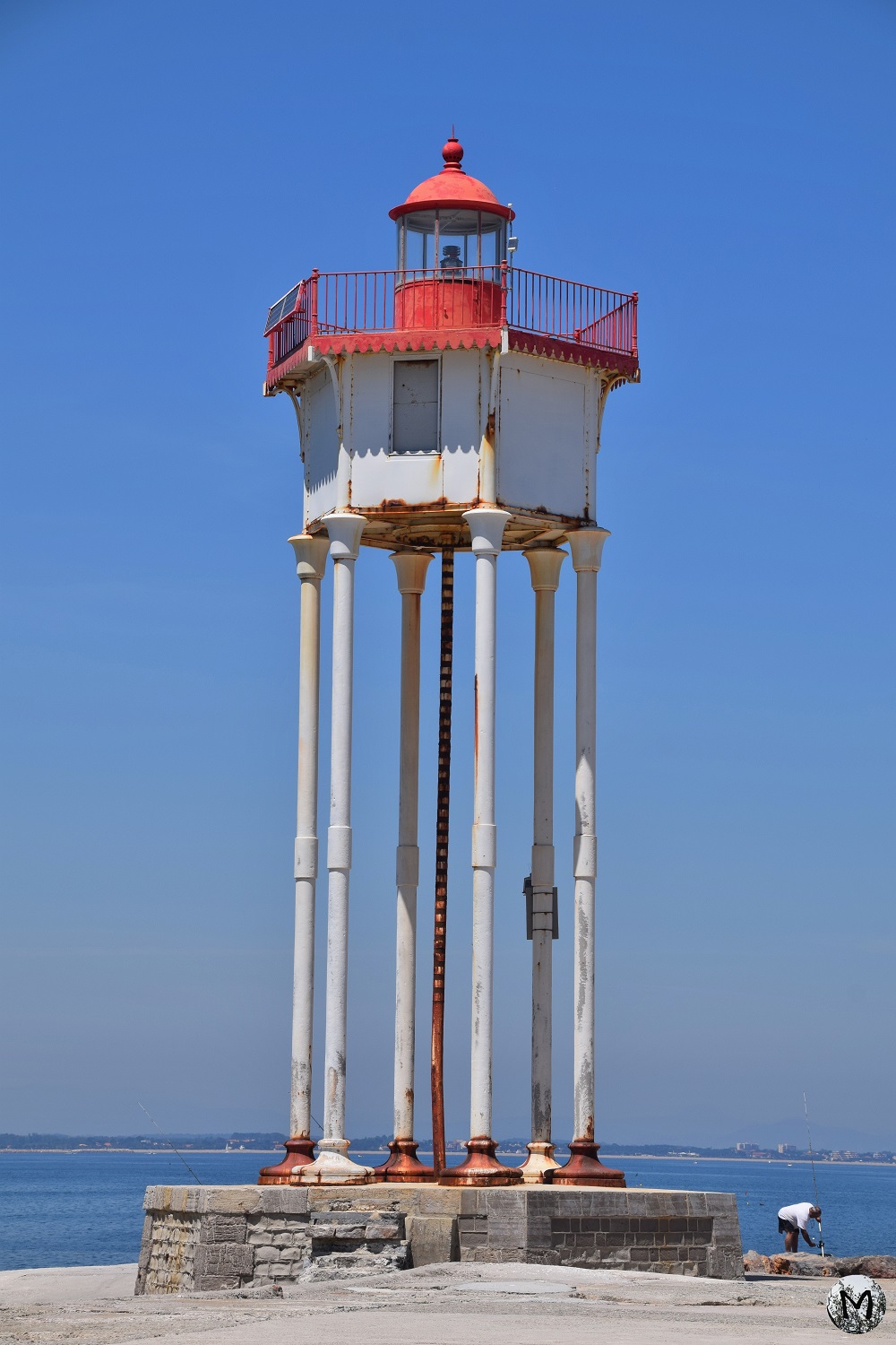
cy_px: 672
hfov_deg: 13.0
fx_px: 3920
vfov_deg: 19.5
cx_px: 448
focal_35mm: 105
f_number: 11
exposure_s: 1/500
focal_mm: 70
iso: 200
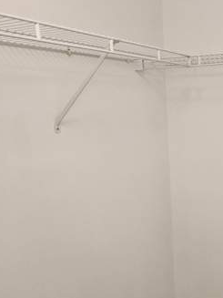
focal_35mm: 45
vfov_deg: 41.5
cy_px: 202
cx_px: 207
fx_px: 387
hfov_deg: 30.5
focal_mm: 5.4
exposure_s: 1/120
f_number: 1.8
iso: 400
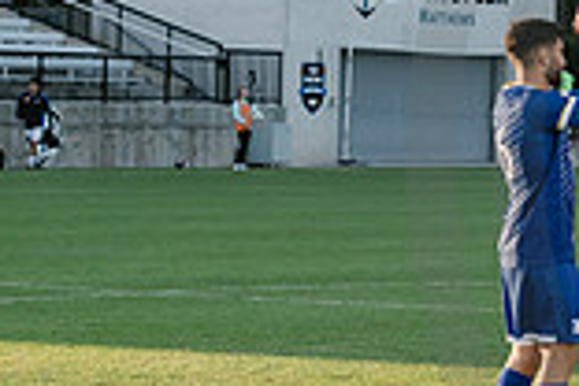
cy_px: 158
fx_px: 4197
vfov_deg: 5.3
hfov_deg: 7.6
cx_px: 1065
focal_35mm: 261
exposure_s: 1/800
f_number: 5.6
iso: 1250
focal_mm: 70
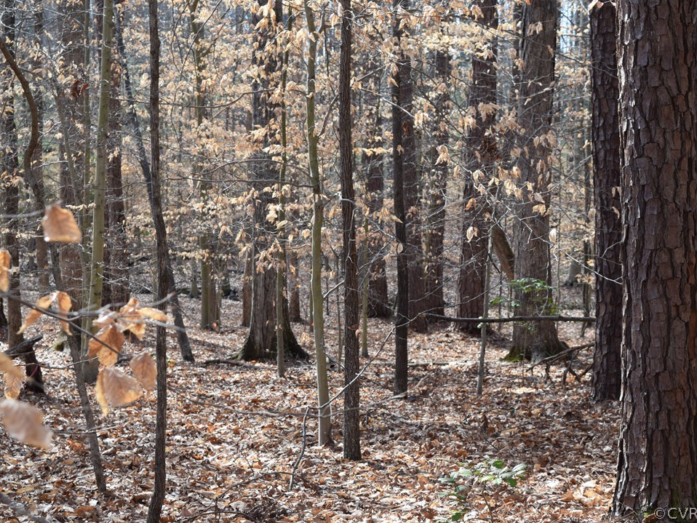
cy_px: 262
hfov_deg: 26.5
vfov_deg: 20.0
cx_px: 339
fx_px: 1481
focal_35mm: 74
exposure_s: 1/250
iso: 400
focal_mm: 45
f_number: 8
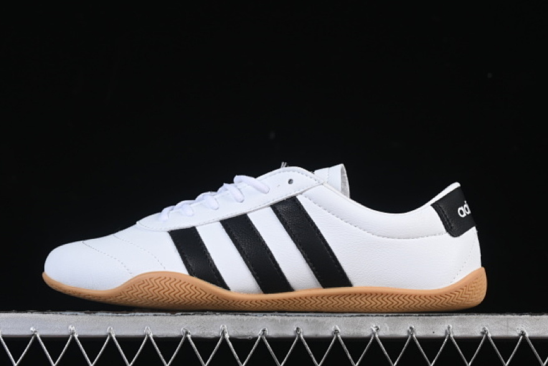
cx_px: 267
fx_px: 1401
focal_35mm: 92
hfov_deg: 22.1
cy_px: 175
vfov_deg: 14.9
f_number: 8
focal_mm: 50
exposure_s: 1/80
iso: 160
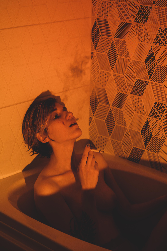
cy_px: 126
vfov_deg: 27.0
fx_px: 522
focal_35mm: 75
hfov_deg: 18.2
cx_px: 84
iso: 400
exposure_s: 1/80
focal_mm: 50
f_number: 2
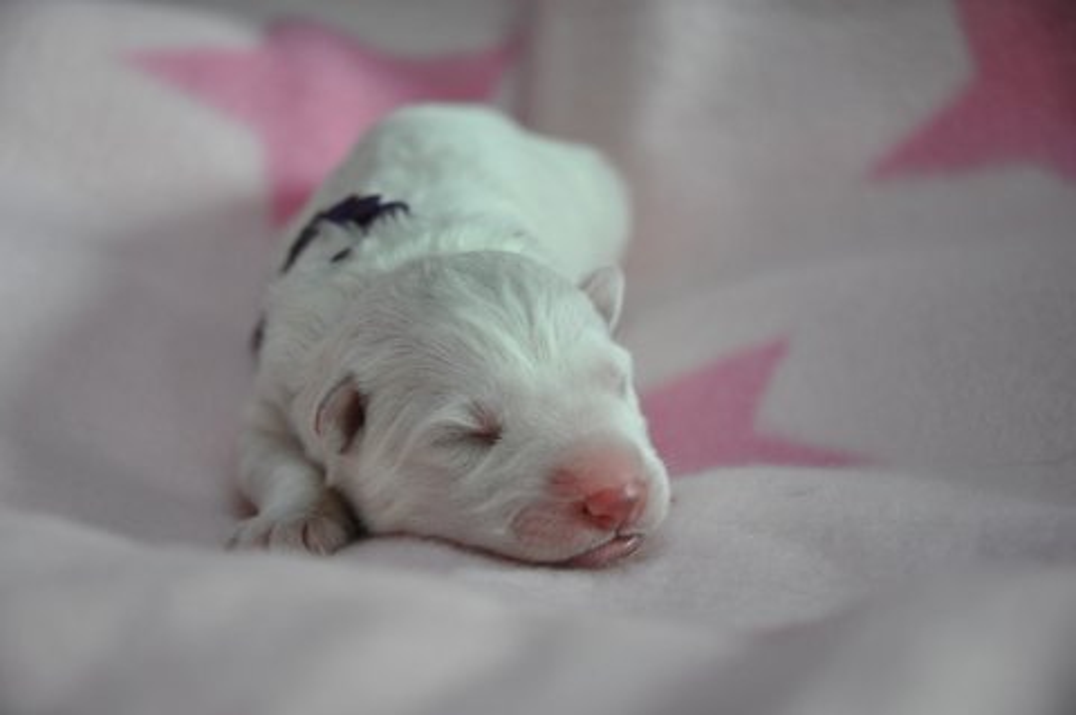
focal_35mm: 105
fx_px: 3135
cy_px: 358
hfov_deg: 19.5
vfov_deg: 13.0
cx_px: 538
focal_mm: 70
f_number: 4.5
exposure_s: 1/125
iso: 800
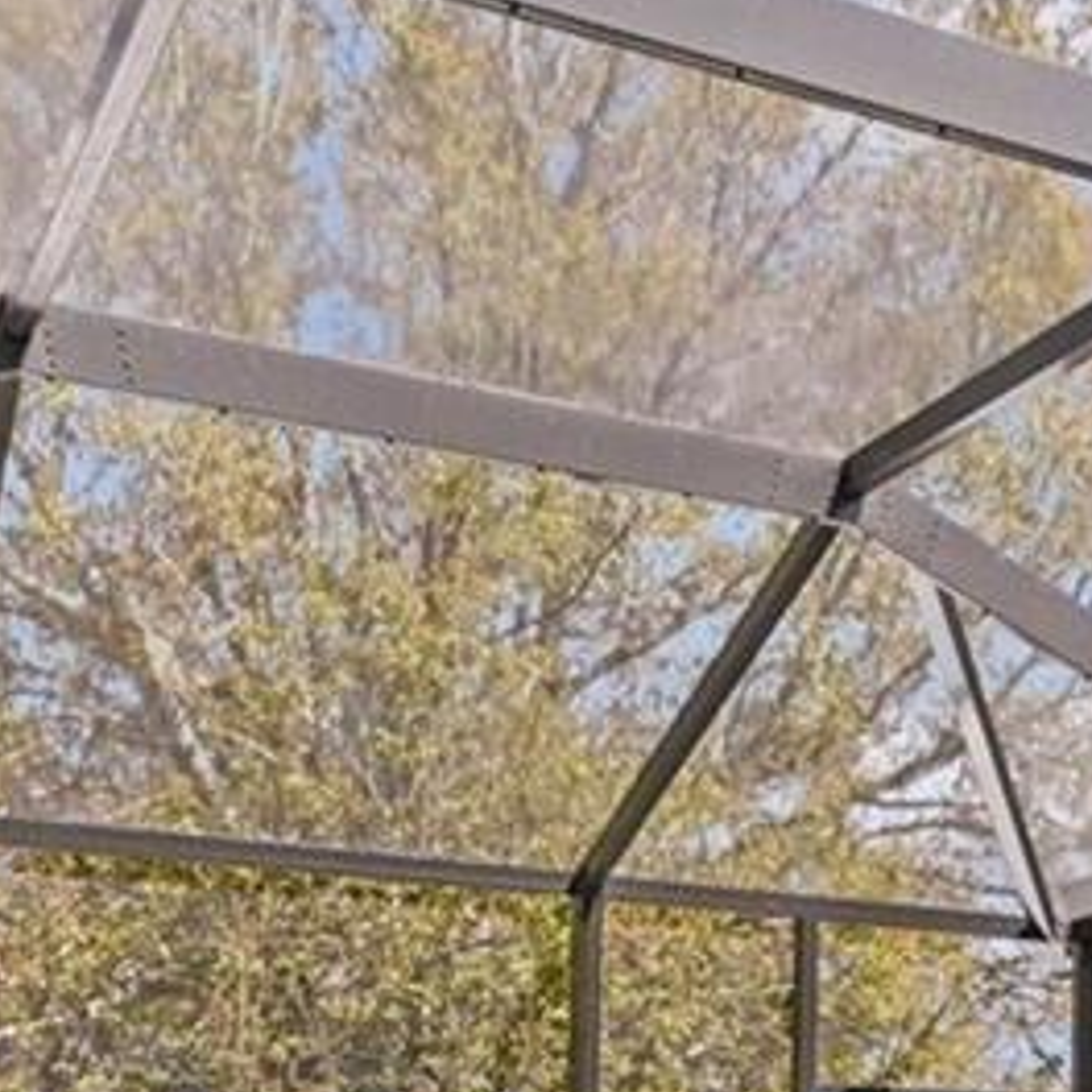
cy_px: 1307
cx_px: 1667
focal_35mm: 72
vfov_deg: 22.2
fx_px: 2570
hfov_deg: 20.4
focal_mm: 14
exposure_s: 1/2500
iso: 1250
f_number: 8
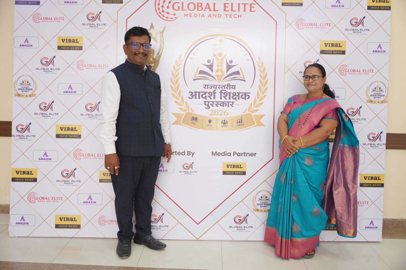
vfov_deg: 38.8
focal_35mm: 34
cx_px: 203
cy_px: 135
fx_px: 385
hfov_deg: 55.7
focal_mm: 34.1
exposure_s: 1/100
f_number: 2.8
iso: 1250
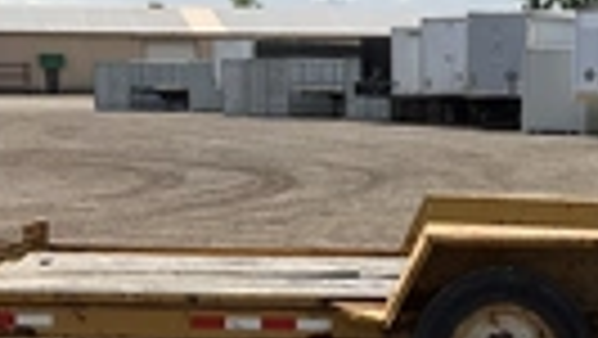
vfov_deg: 12.6
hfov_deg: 22.2
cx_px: 472
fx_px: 1507
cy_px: 320
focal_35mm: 95
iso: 25
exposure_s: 1/2538
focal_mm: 3
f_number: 1.8
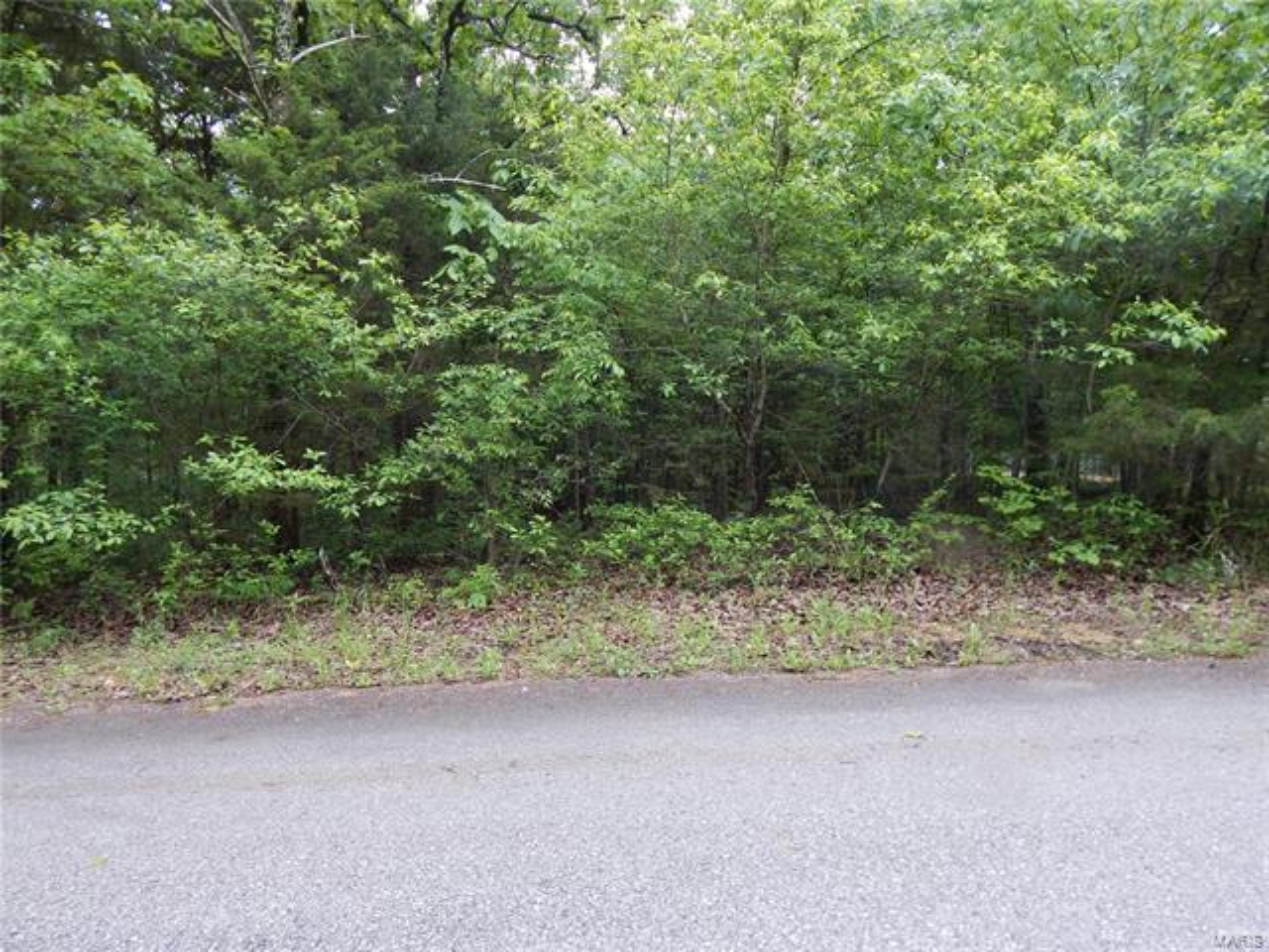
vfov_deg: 61.1
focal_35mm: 22
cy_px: 476
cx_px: 634
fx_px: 807
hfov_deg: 76.4
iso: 125
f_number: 3
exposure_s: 1/50
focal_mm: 4
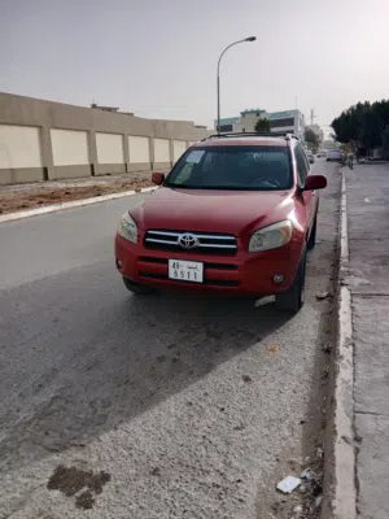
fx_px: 390
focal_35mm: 26
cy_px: 260
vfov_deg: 67.3
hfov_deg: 53.1
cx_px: 194
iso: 20
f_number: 1.8
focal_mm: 3.98
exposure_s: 1/496
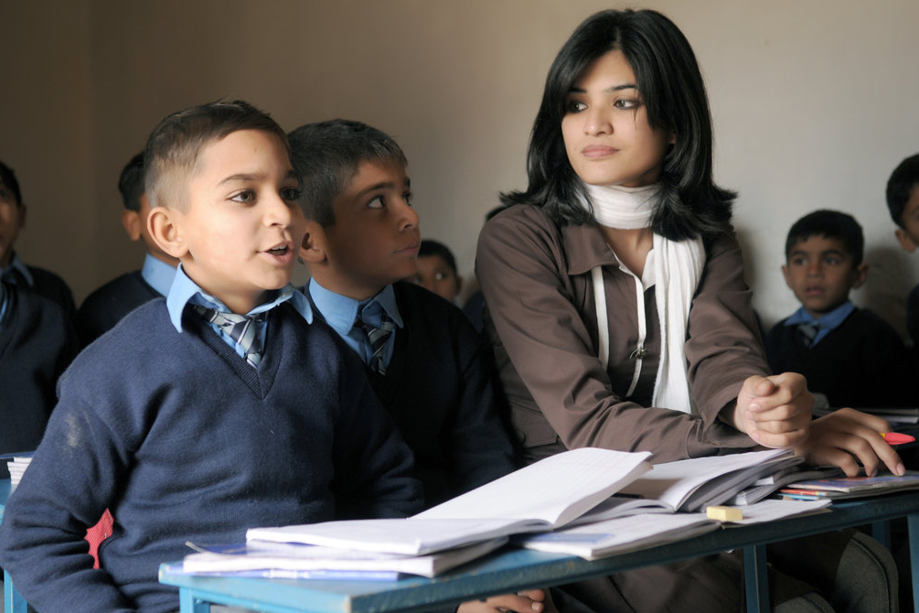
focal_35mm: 58
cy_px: 304
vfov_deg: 23.4
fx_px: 1480
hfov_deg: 34.5
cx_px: 457
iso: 400
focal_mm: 38
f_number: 3.2
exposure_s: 1/40
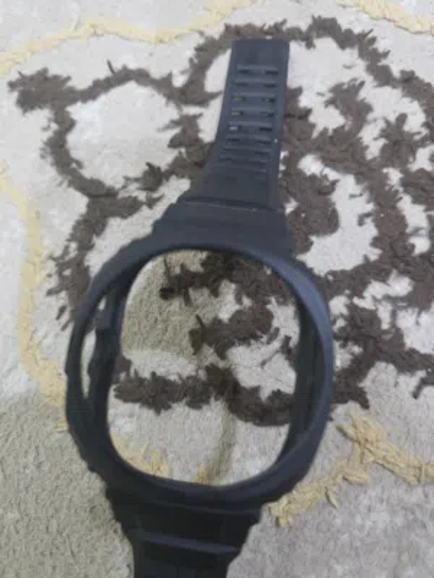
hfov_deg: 58.9
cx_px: 217
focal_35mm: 23
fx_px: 384
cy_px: 289
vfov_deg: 73.9
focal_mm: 6.3
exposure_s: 1/100
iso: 800
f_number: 1.7
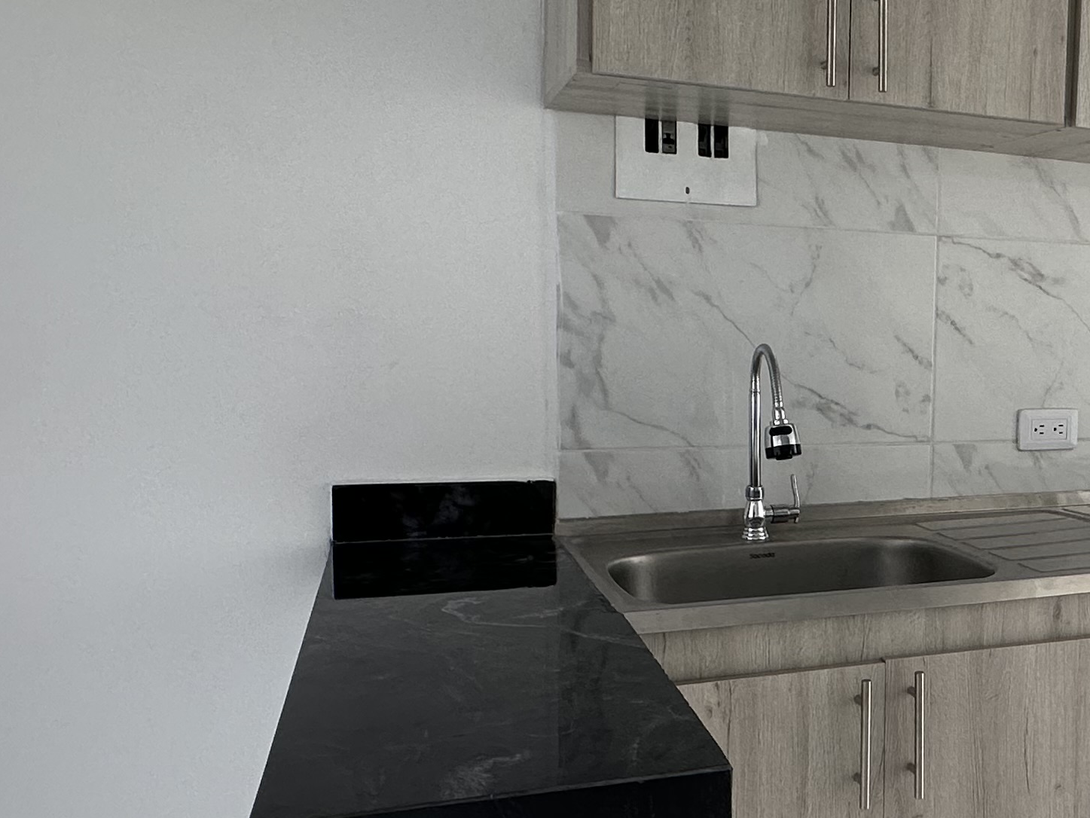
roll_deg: -2.0
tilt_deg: -5.1
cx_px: 957
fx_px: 1228
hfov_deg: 44.1
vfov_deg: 36.8
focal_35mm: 39
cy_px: 434
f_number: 2.2
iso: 100
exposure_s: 1/99
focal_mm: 2.22
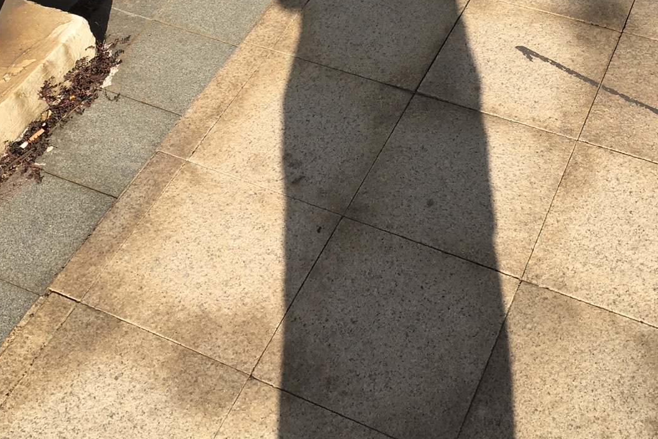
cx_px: 339
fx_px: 1042
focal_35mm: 57
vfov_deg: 22.6
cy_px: -31
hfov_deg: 35.0
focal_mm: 4.15
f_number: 2.2
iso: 25
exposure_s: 1/1221
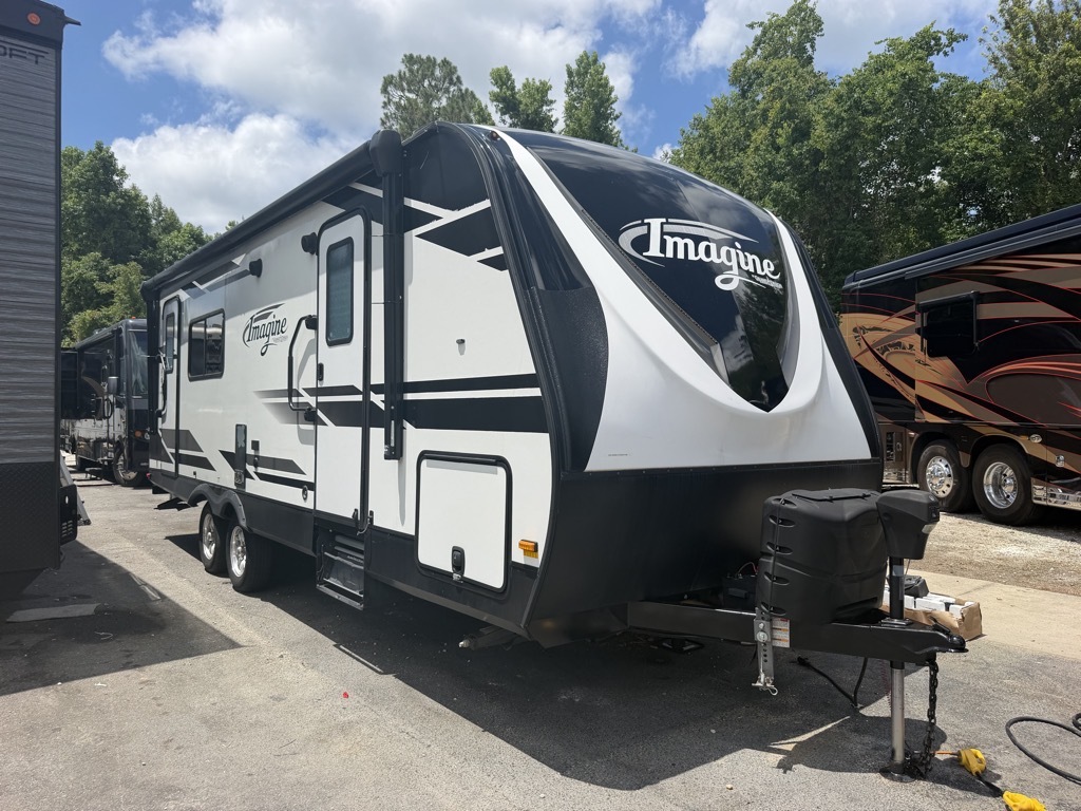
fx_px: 749
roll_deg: +1.0
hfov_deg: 71.6
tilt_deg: +0.5
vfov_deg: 56.8
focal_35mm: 24
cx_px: 540
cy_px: 406
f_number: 1.78
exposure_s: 1/5714
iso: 80
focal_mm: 6.76
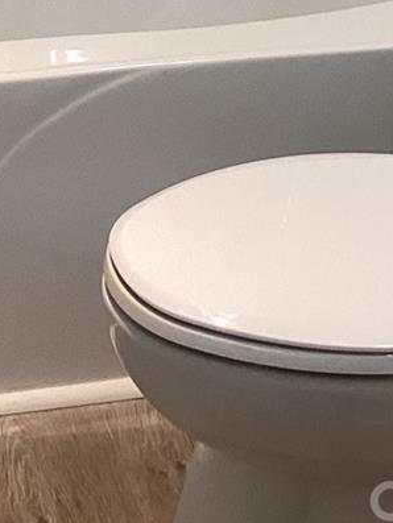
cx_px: 57
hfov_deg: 12.3
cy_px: -454
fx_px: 1816
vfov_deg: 14.3
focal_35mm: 120
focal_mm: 3.3
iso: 50
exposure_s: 1/50
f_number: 2.4
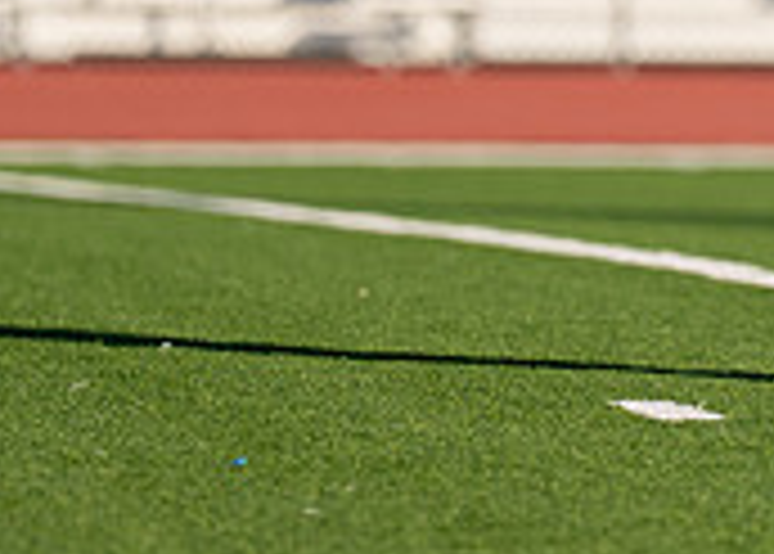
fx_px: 16185
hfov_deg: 2.7
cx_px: 952
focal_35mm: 736
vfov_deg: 2.0
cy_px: -362
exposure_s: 1/4000
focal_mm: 168
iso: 200
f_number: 2.8
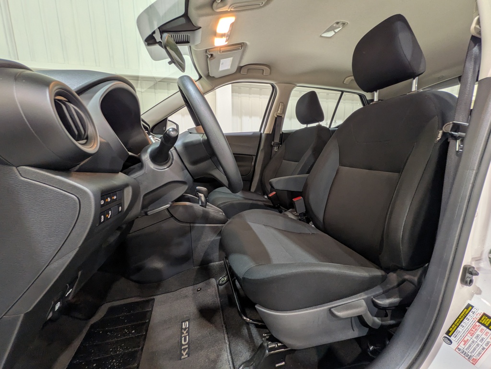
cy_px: 184
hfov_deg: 102.1
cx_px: 246
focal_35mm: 14
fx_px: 199
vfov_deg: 85.7
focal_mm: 1.83
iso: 55
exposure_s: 1/30
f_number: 2.2
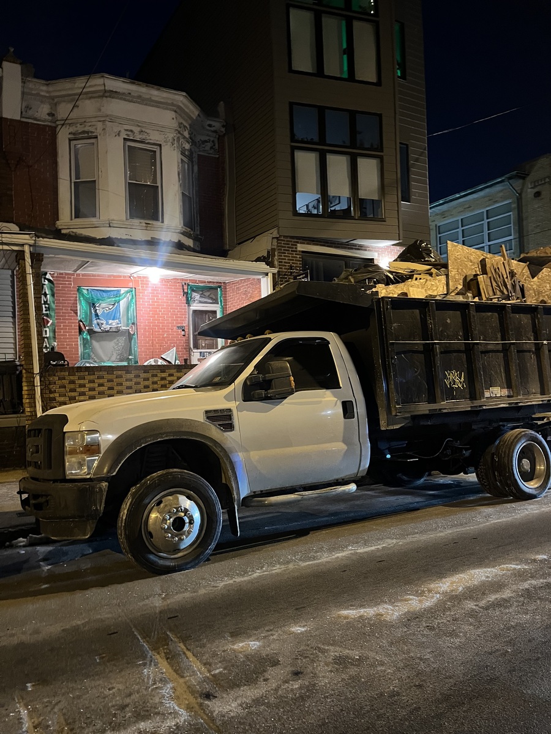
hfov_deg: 53.1
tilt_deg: +1.0
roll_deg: +1.4
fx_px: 552
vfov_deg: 67.3
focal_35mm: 26
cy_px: 367
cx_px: 276
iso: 1000
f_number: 1.6
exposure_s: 1/30
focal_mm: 5.1
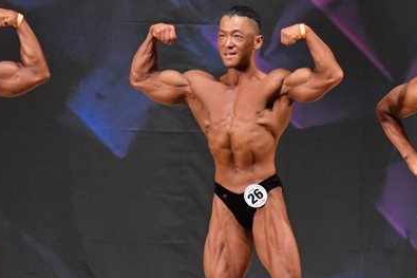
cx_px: 293
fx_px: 4585
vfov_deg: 3.5
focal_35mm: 396
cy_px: 205
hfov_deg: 5.2
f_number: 5.6
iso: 7200
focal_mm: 135
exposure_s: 1/400
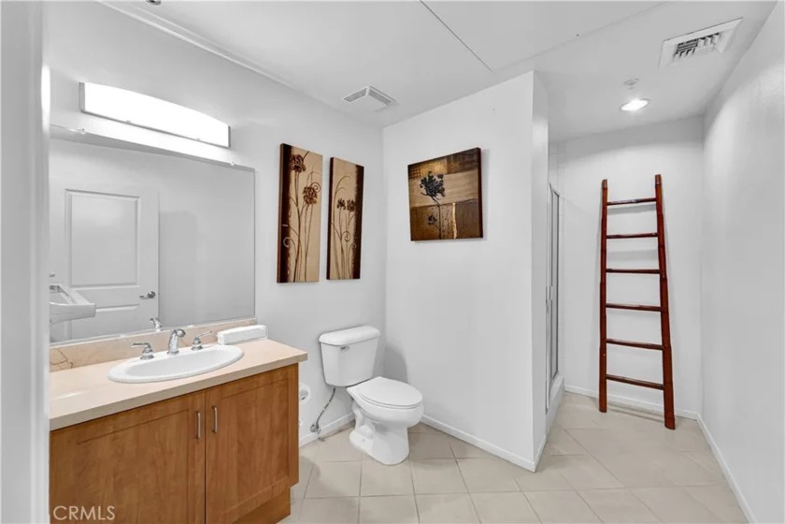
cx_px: 392
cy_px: 262
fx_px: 305
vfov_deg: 81.2
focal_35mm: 14
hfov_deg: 104.3
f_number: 8
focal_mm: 14
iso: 100
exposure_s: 1/10
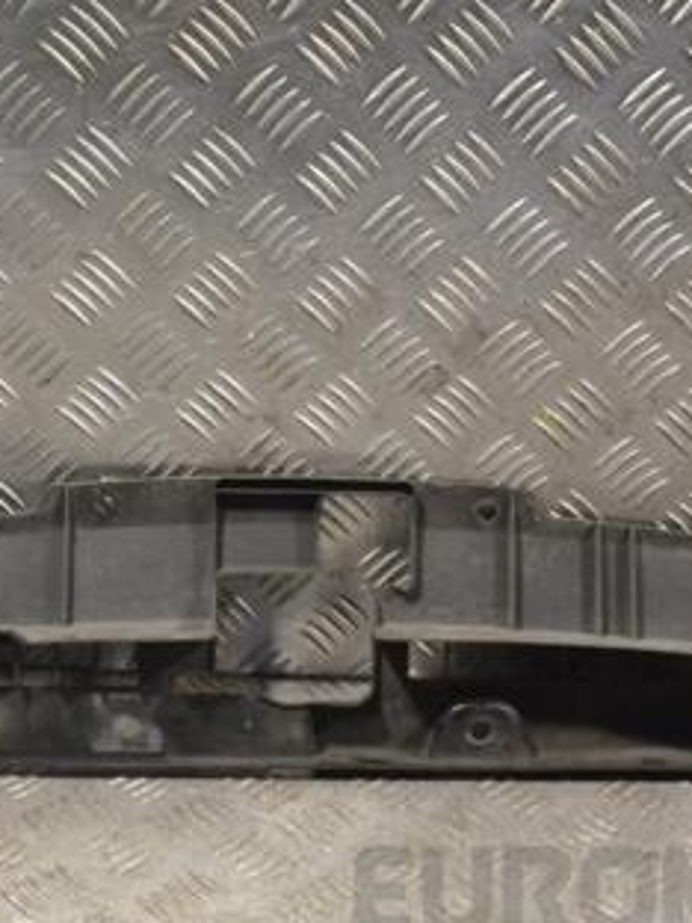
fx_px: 1919
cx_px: 299
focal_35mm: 72
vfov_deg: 27.0
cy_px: 497
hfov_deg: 20.4
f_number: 9
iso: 3200
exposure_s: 1/320
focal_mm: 26
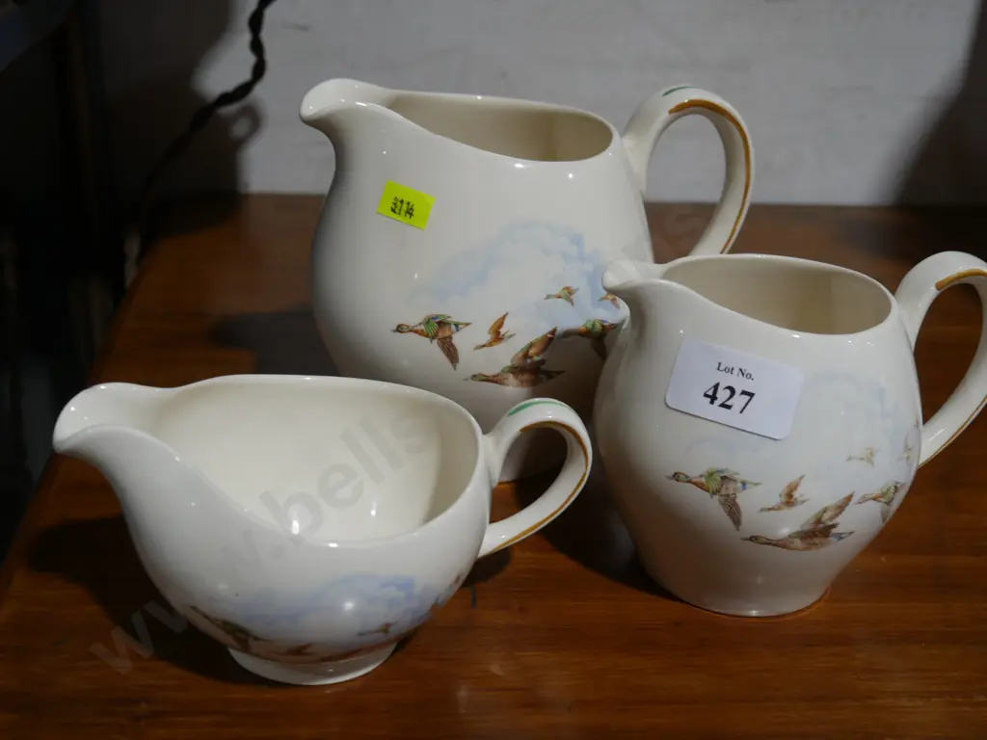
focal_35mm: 46
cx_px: 494
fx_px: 1312
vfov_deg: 31.5
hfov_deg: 41.2
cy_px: 370
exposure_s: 1/60
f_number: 5.1
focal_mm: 23
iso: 250
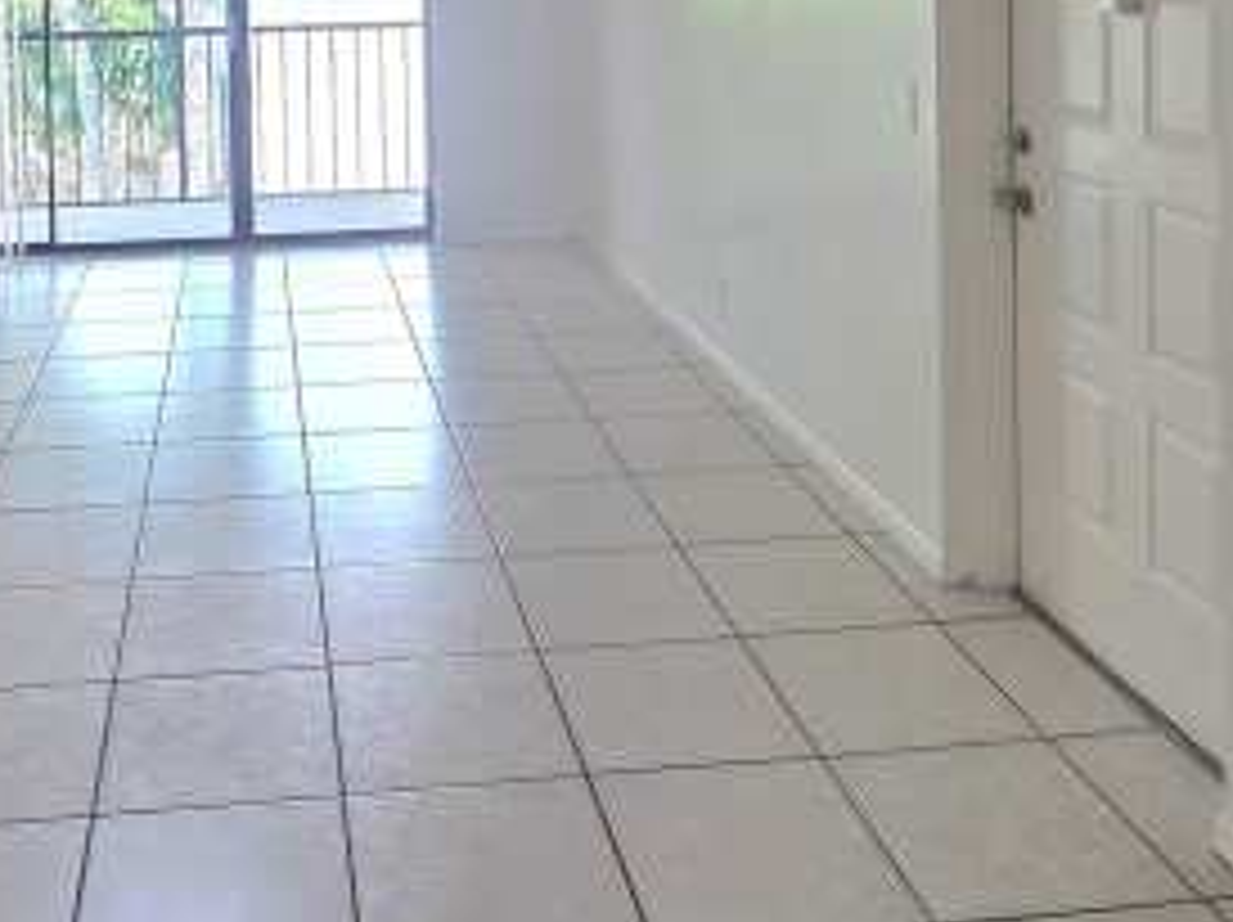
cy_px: -63
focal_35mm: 38
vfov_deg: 33.4
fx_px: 1352
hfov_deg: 47.9
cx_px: 374
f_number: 1.9
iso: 100
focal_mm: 2.2
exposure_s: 1/120
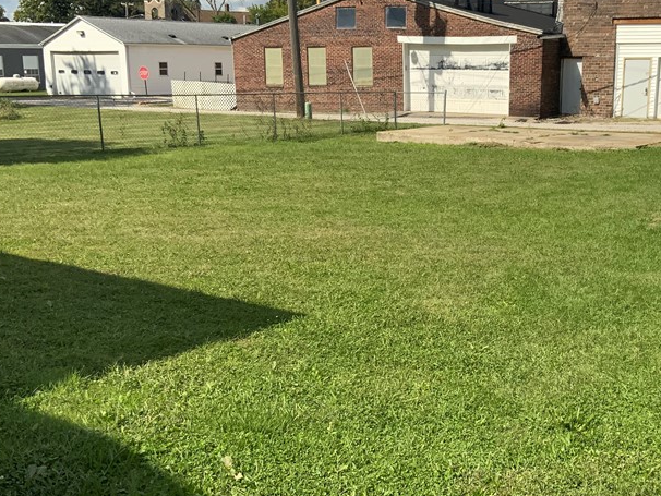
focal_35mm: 49
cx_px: 437
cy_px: 266
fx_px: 936
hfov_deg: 38.5
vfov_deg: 29.7
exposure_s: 1/2058
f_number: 1.8
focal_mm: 3
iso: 16
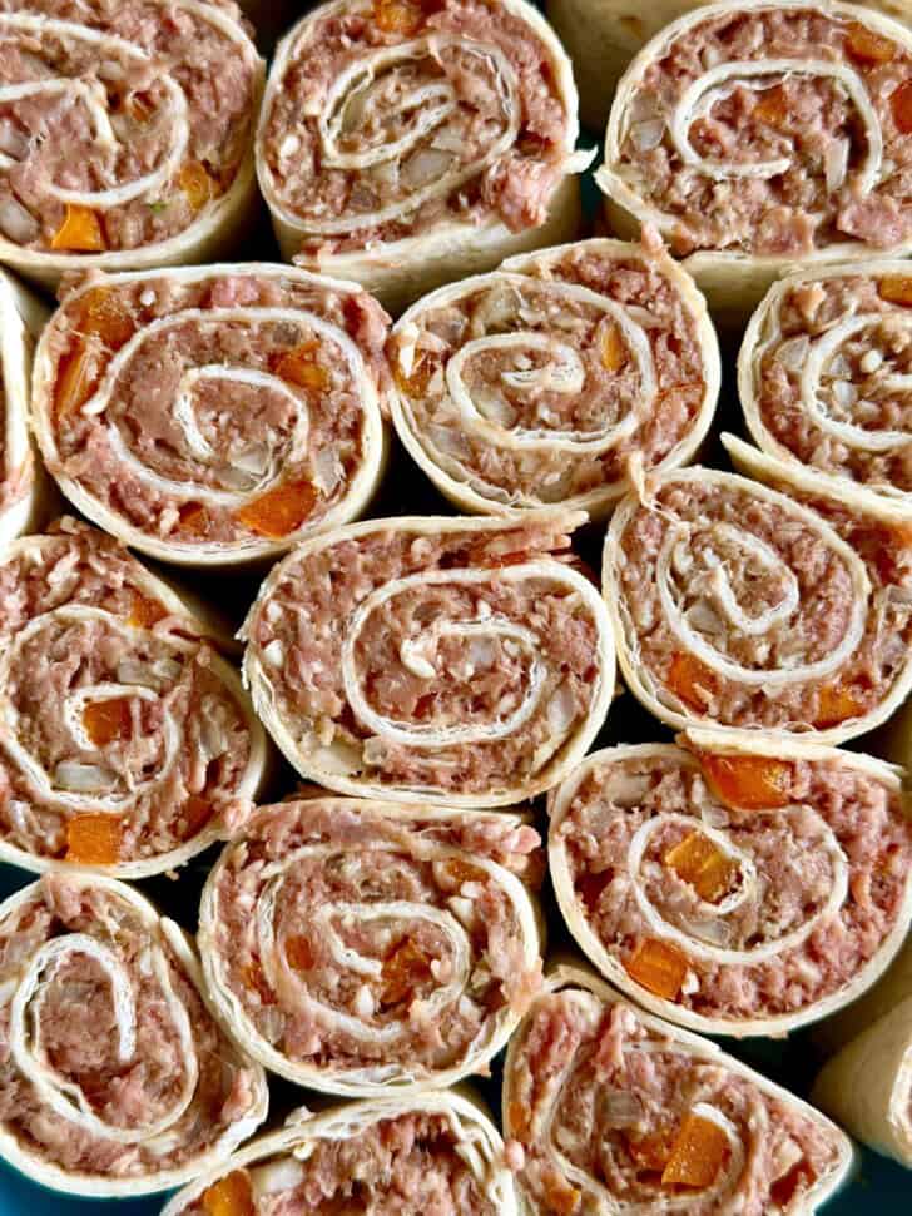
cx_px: 456
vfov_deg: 39.7
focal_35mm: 48
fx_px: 1687
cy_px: 608
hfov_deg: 30.3
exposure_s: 1/106
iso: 100
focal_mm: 6.8
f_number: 1.8
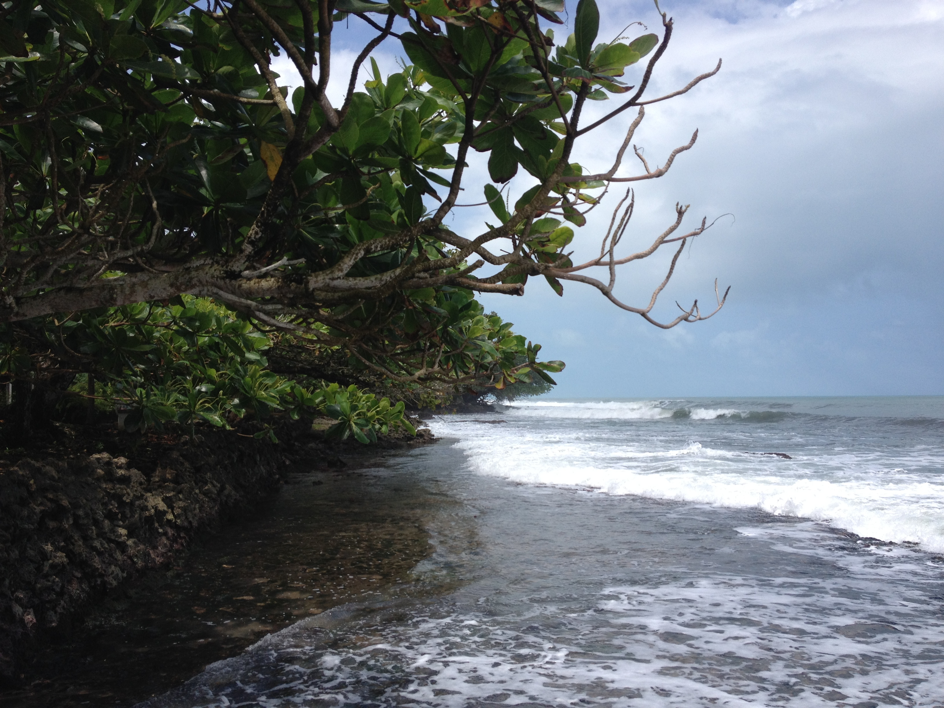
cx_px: 472
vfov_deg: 40.7
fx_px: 954
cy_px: 354
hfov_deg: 52.6
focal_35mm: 35
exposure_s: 1/1783
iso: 50
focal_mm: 4.28
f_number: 2.4
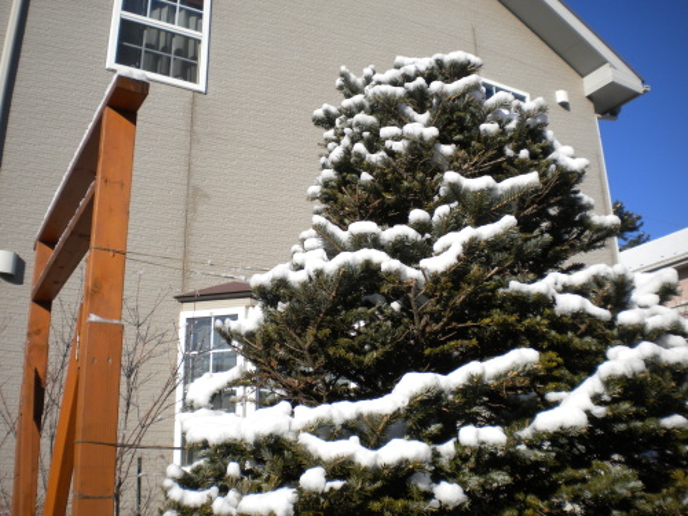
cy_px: 258
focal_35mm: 35
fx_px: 696
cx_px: 344
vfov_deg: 40.7
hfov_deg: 52.6
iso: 80
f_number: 4.6
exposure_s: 1/873
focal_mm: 6.3
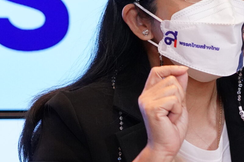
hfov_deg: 5.8
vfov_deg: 3.9
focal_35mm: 354
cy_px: 68
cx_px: 190
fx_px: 2399
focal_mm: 74
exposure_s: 1/100
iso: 3200
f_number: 4
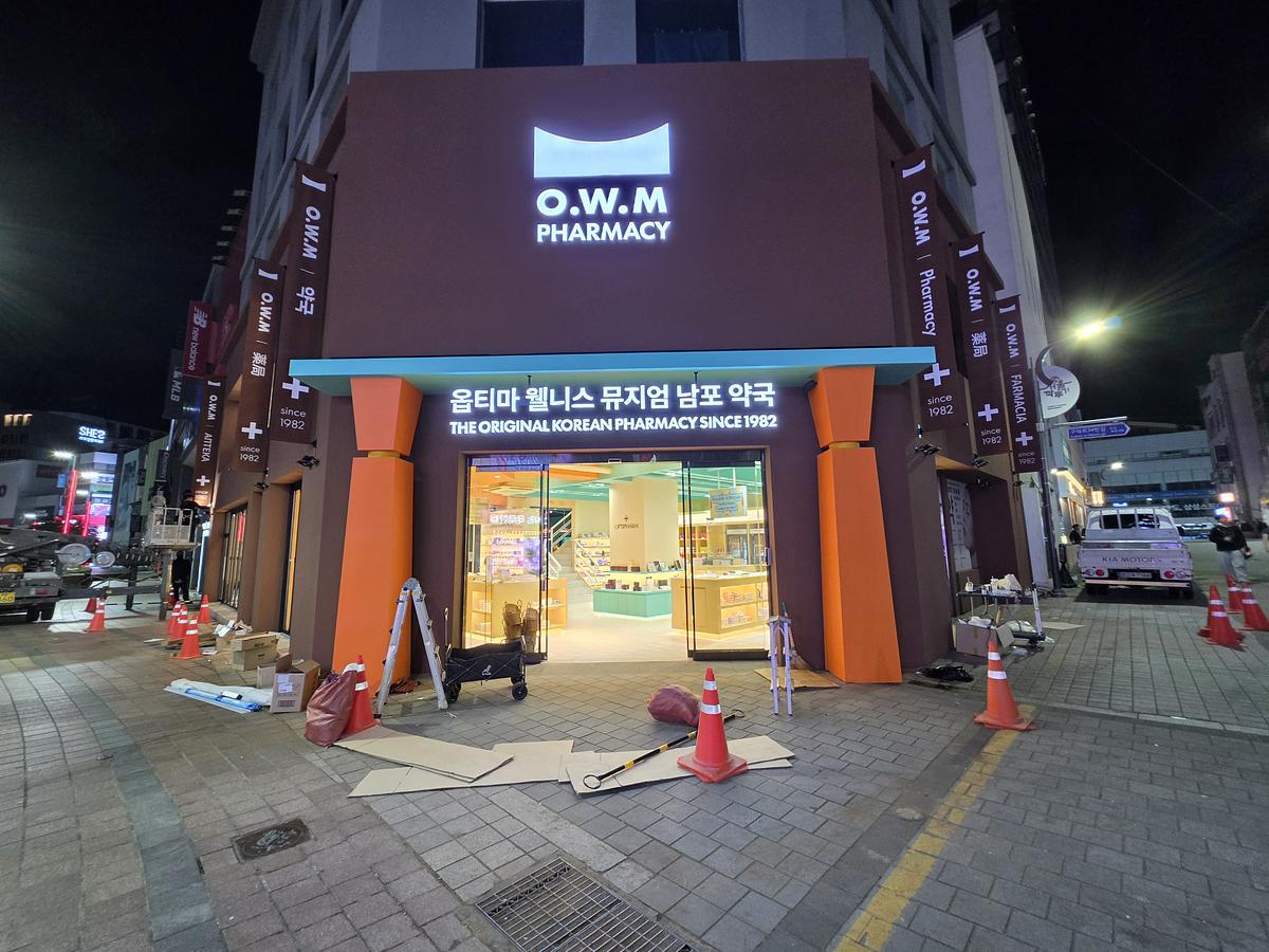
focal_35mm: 13
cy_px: 476
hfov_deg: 106.2
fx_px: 477
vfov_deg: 89.9
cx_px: 634
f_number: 1.9
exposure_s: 1/60
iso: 320
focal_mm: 2.2
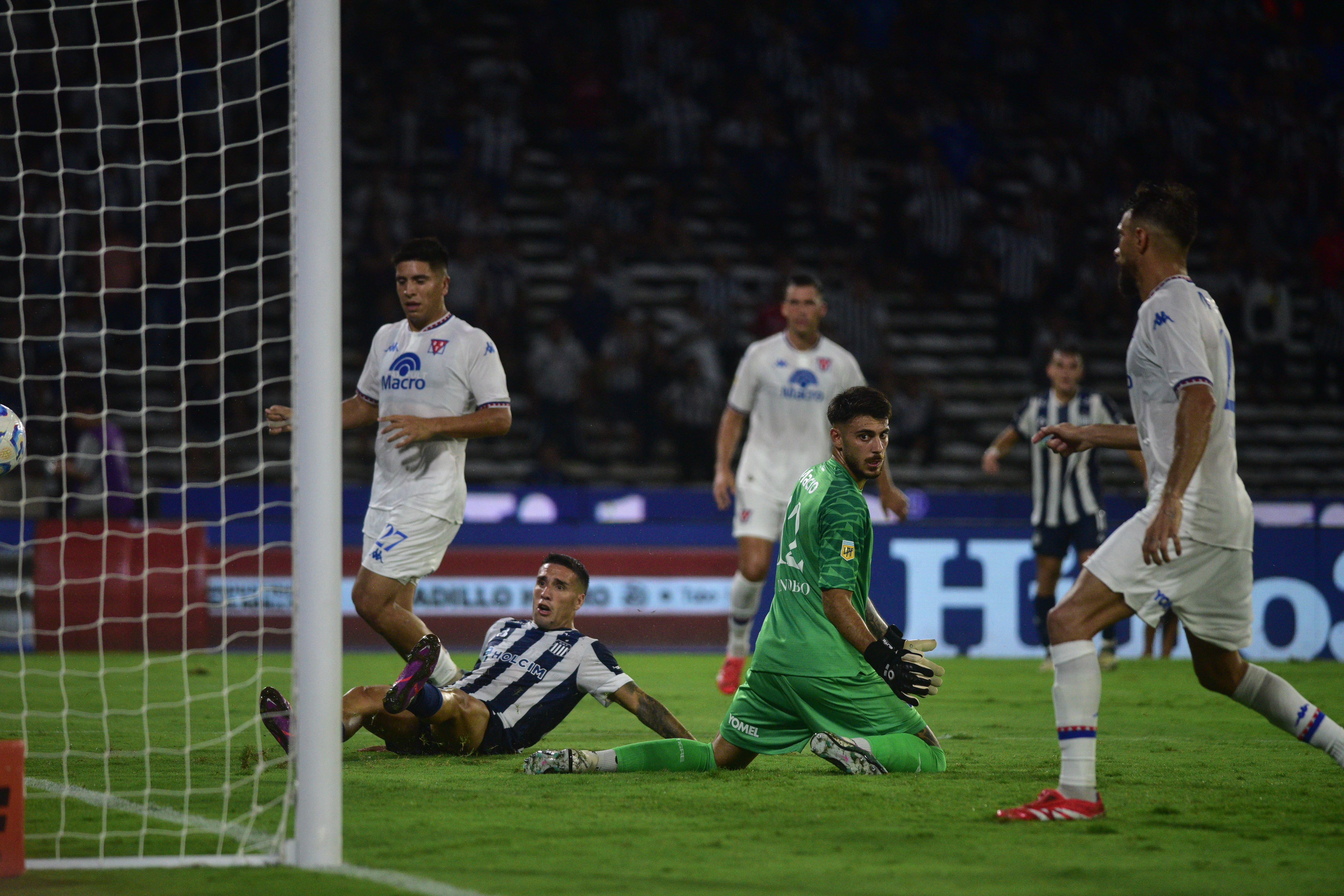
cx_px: 672
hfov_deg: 6.9
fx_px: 11199
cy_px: 448
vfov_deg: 4.6
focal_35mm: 300
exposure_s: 1/1600
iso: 3200
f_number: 4
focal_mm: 300
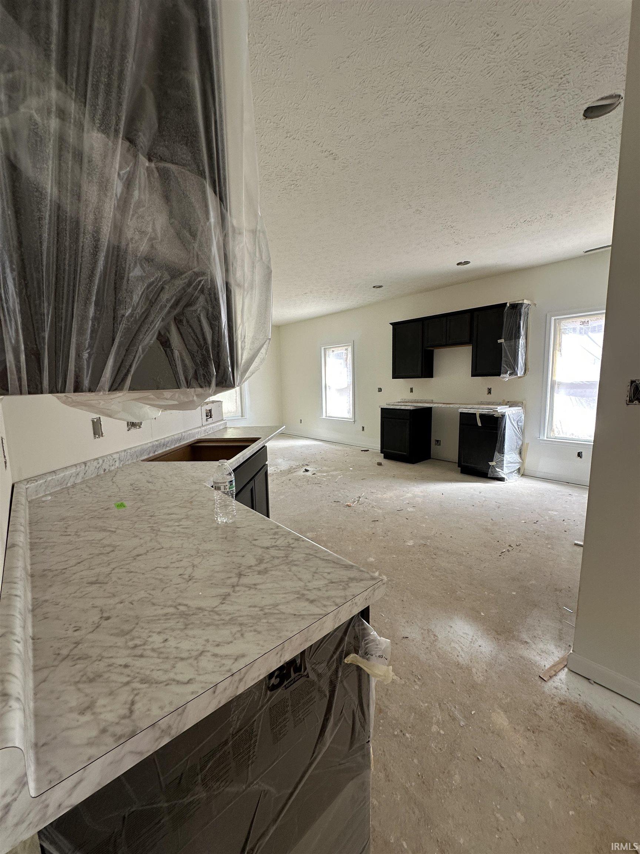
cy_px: 427
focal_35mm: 14
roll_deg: +0.8
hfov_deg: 85.7
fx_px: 345
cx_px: 320
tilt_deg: -7.7
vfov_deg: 102.1
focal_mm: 2.22
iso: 100
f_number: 2.2
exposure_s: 1/99
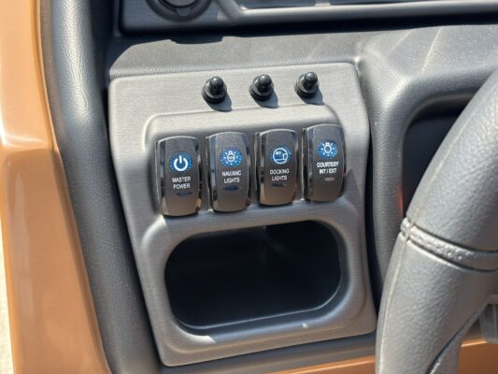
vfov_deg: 28.0
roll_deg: -5.7
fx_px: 748
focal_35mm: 52
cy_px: 187
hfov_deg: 36.8
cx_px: 249
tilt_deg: -32.4
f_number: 1.6
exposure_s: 1/553
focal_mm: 5.96
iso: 32
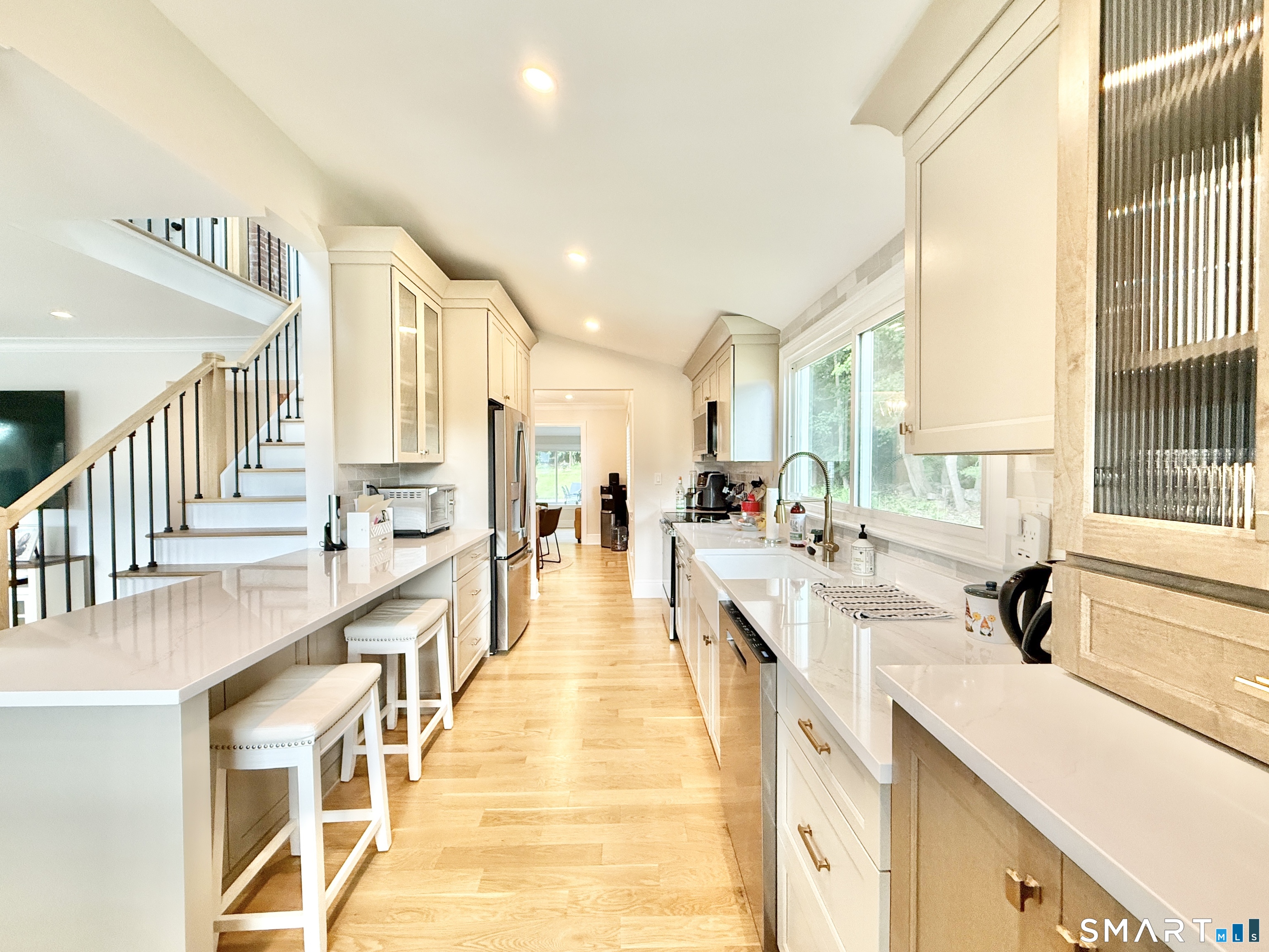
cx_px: 634
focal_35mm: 14
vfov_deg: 85.7
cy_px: 476
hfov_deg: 102.1
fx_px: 513
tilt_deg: -1.1
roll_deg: +1.2
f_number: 2.2
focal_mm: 2.22
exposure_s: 1/120
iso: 250
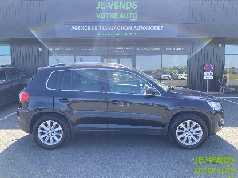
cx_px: 119
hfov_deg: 67.3
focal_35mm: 26
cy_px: 89
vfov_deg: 53.1
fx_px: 179
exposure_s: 1/367
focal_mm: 4.25
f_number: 1.8
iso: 32
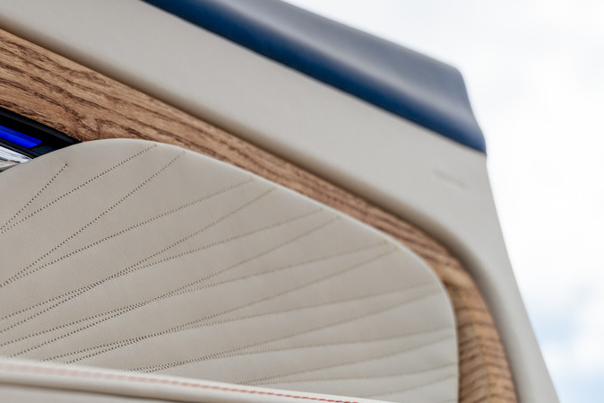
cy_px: 299
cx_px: 110
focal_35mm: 73
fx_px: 1224
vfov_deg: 18.6
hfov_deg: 27.1
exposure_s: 1/200
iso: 320
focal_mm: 41
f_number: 4
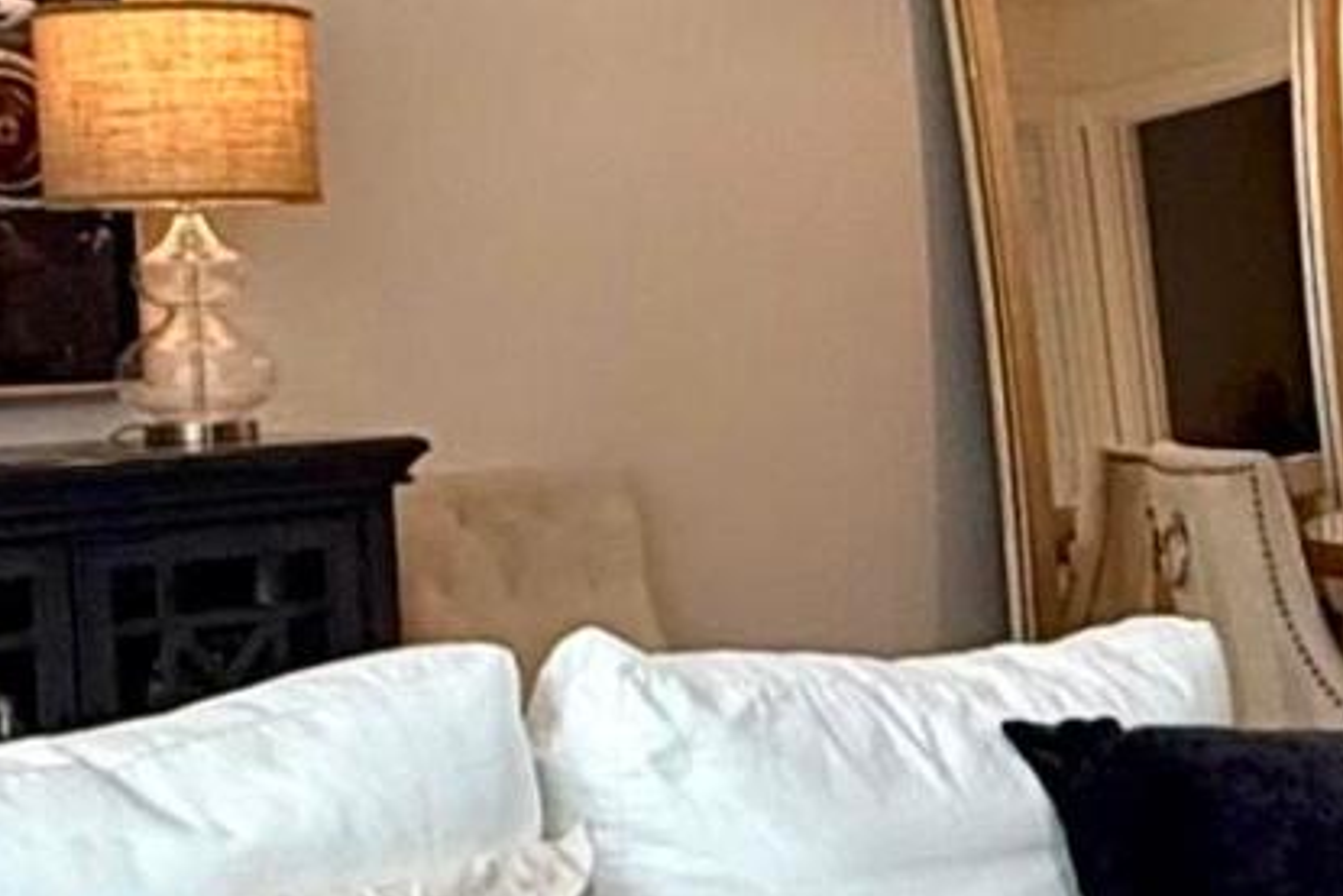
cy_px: 540
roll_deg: +1.1
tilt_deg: -4.6
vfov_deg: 13.6
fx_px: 3769
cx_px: 1780
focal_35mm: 101
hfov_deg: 18.7
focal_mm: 2.22
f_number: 2.2
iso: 160
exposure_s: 1/120
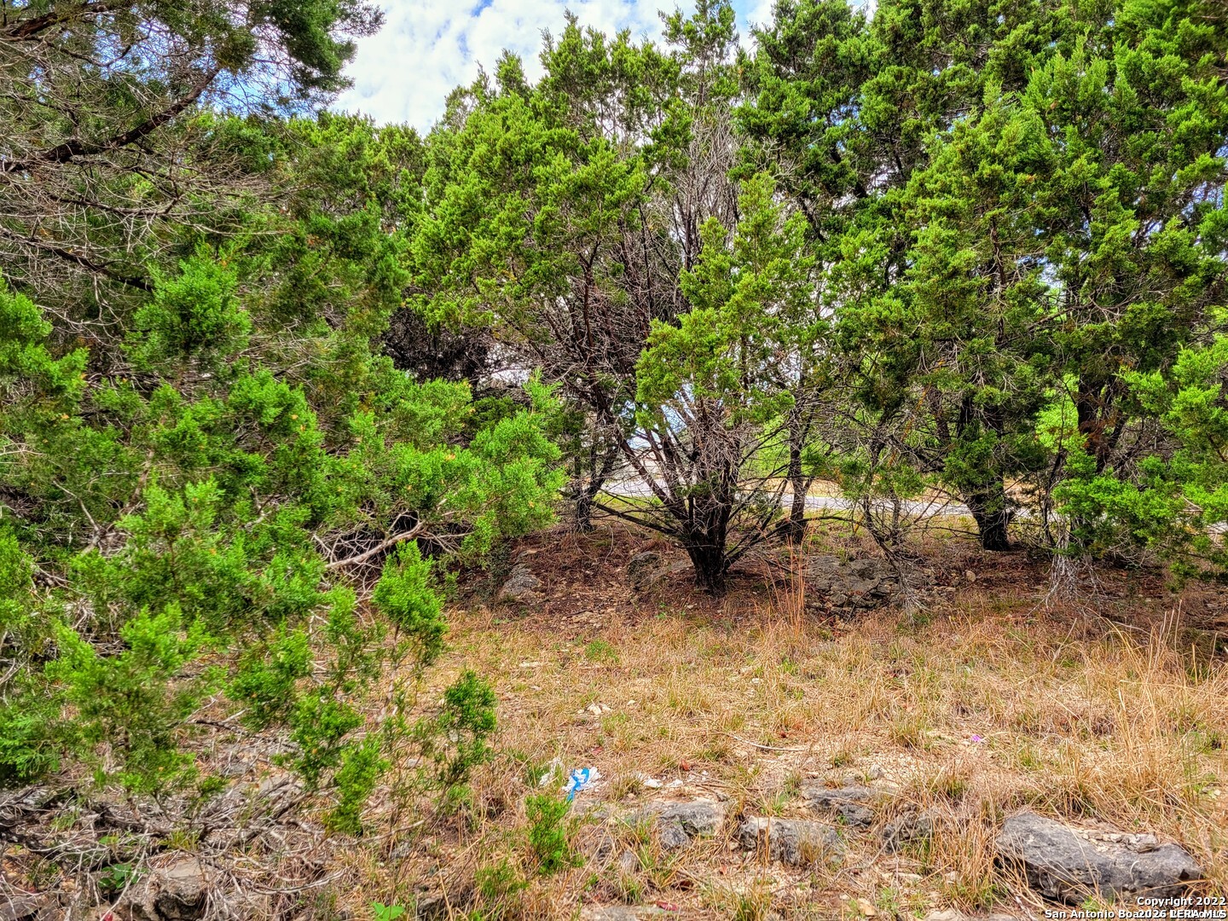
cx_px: 614
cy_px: 460
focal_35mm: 26
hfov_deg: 67.3
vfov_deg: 53.1
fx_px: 922
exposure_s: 1/441
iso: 40
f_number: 1.8
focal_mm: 5.4
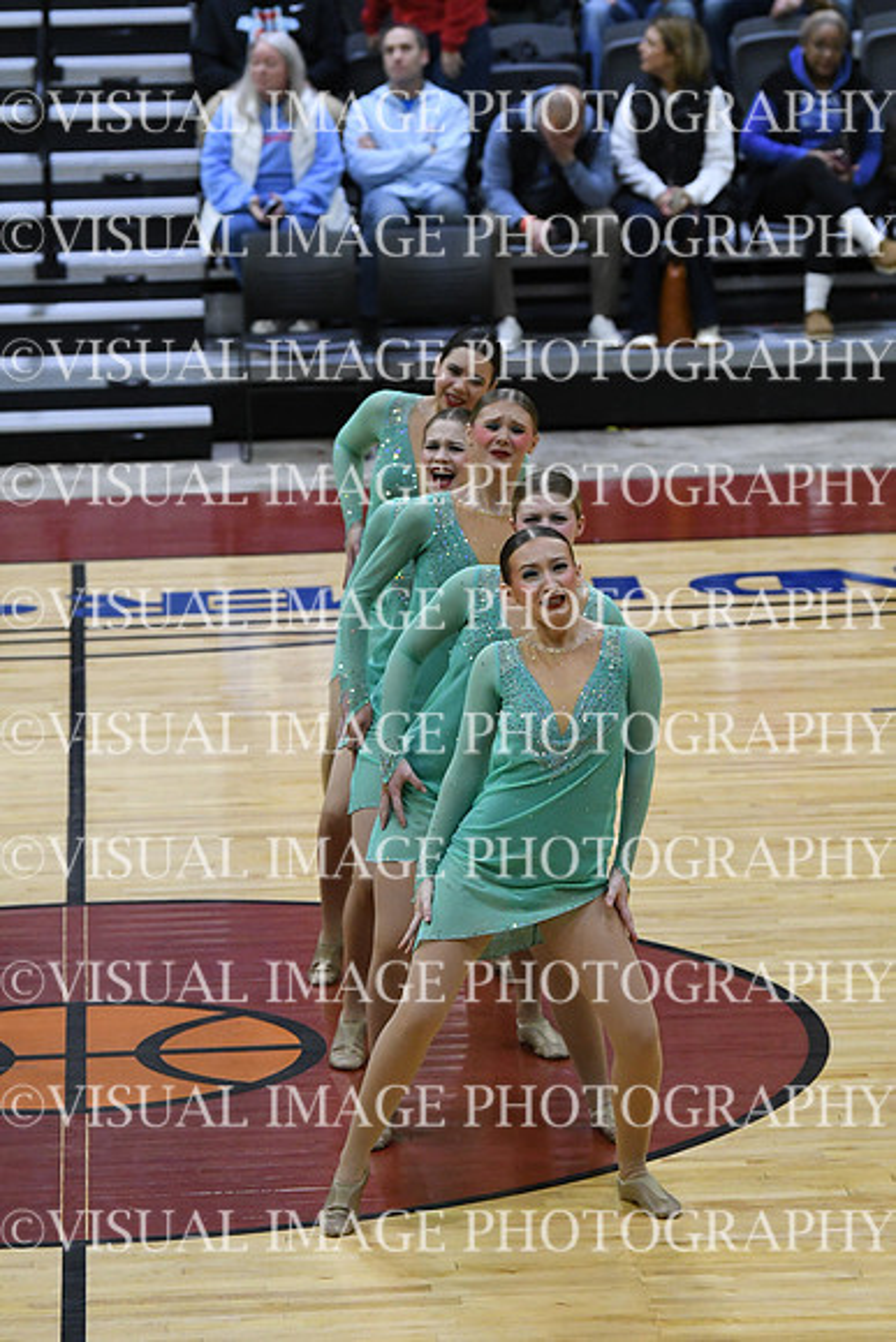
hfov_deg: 7.0
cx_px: 448
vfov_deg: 10.5
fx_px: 7275
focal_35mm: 195
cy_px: 671
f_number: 4
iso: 5000
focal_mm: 130
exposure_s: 1/500
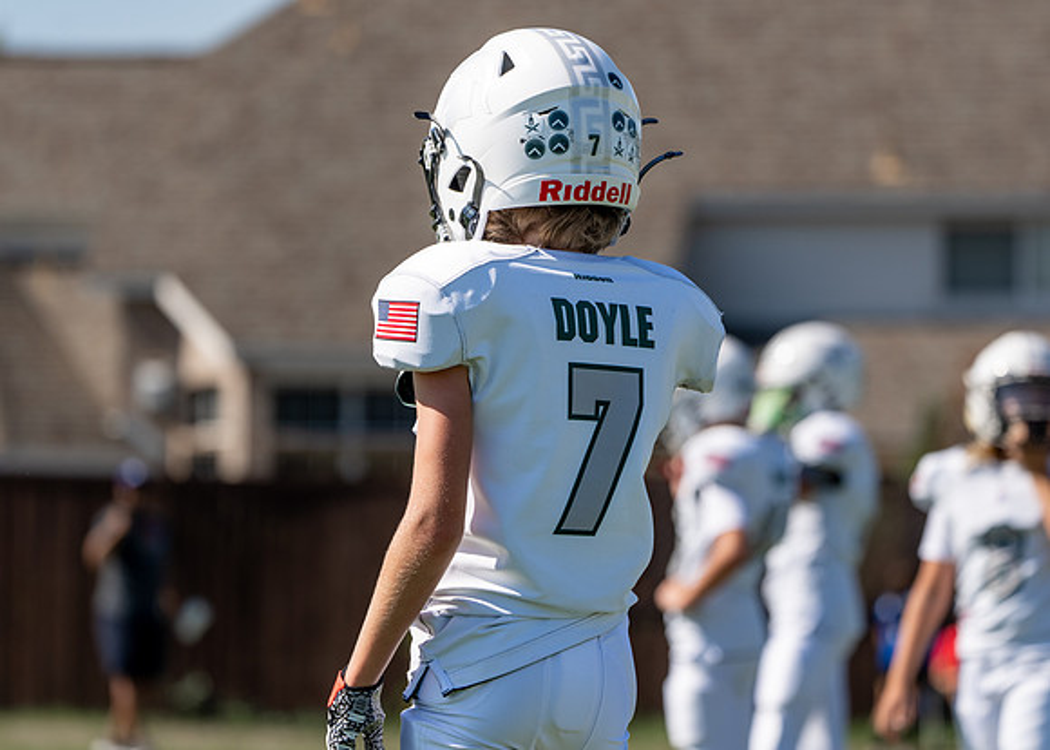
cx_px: 551
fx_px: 8469
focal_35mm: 284
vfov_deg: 5.1
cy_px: 406
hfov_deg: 7.1
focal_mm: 250
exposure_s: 1/1000
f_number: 5.6
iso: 100
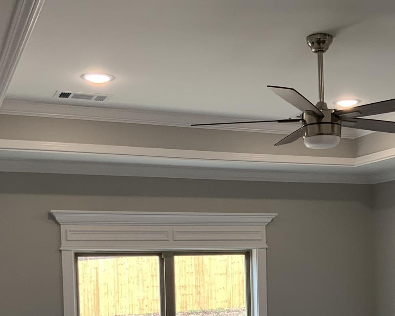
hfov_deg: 31.7
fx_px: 690
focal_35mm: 59
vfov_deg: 24.9
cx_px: 266
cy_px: 296
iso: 40
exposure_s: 1/120
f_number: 1.8
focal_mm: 3
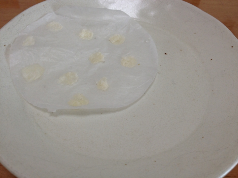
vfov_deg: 40.7
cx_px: 119
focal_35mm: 35
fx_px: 241
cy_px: 89
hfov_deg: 52.6
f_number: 2.4
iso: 64
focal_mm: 4.28
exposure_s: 1/40
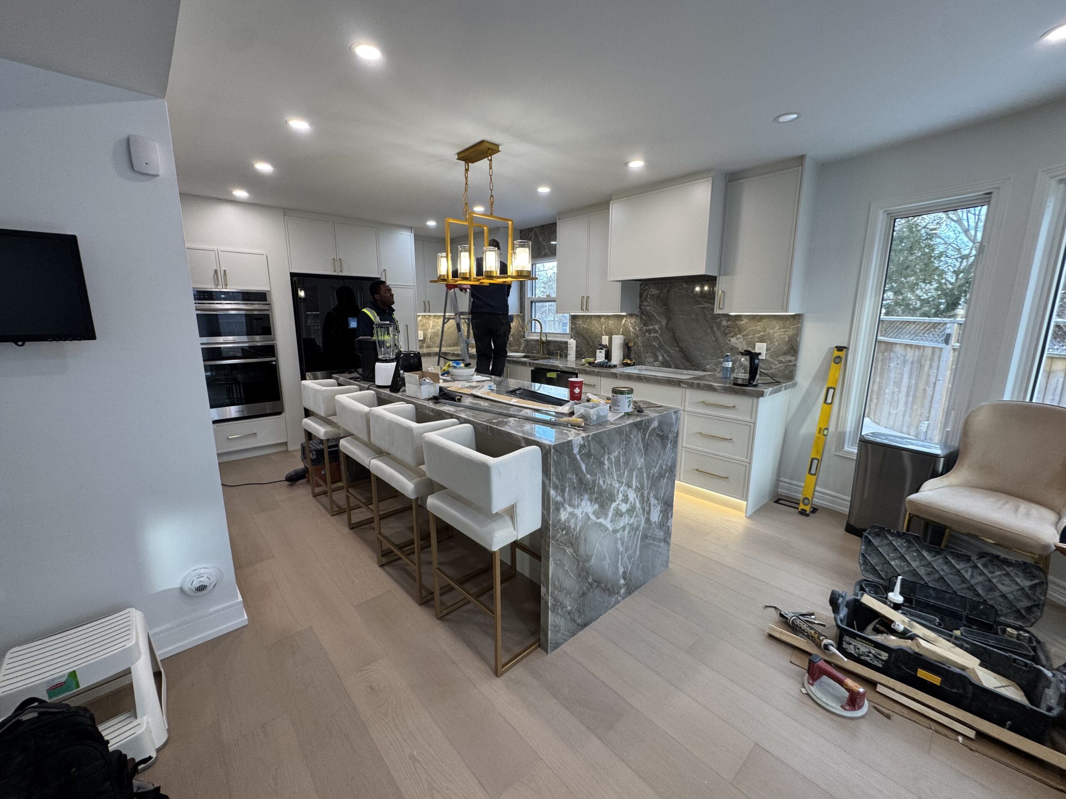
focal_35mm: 14
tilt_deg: -9.1
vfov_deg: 85.7
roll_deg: +2.1
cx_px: 533
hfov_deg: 102.1
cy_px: 400
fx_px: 431
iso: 125
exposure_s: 1/120
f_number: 2.2
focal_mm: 2.22
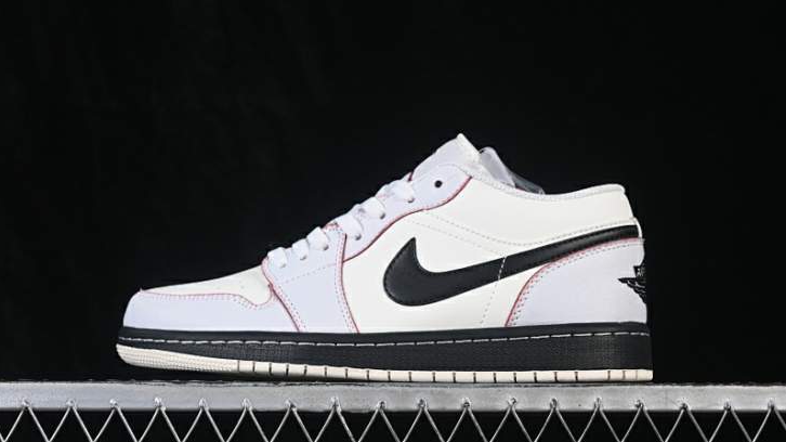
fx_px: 1646
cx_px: 392
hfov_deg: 26.9
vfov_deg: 15.3
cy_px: 219
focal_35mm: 79
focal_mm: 50
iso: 160
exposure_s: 1/80
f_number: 8
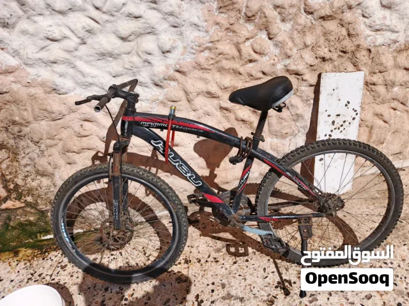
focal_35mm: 27
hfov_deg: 65.3
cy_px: 153
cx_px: 204
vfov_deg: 51.4
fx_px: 319
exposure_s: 1/725
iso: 51
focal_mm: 4.11
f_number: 1.6
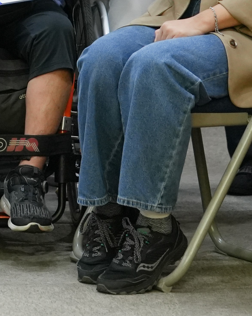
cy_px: -164
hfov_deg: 4.8
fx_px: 2910
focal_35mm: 312
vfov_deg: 6.1
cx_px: -314
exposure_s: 1/160
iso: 2000
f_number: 4
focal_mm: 70
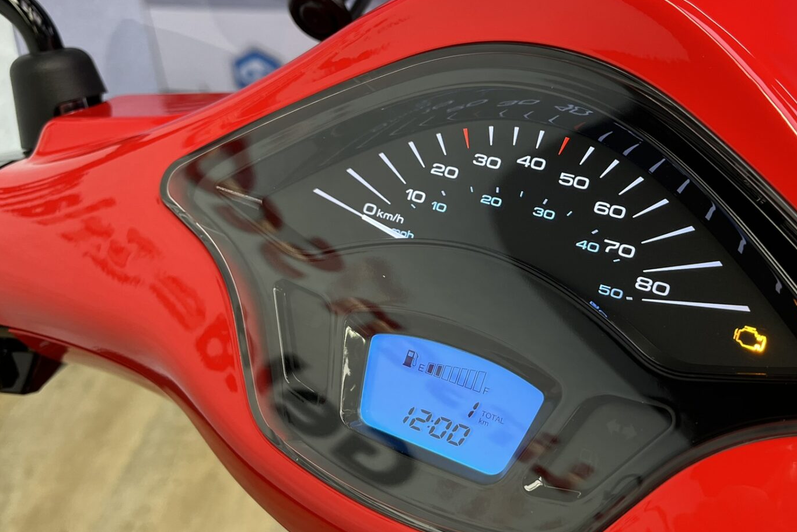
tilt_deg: -36.5
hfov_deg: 50.2
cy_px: 278
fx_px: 841
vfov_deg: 35.1
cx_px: 494
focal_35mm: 38
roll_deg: -0.7
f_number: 1.6
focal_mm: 5.1
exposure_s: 1/100
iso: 100
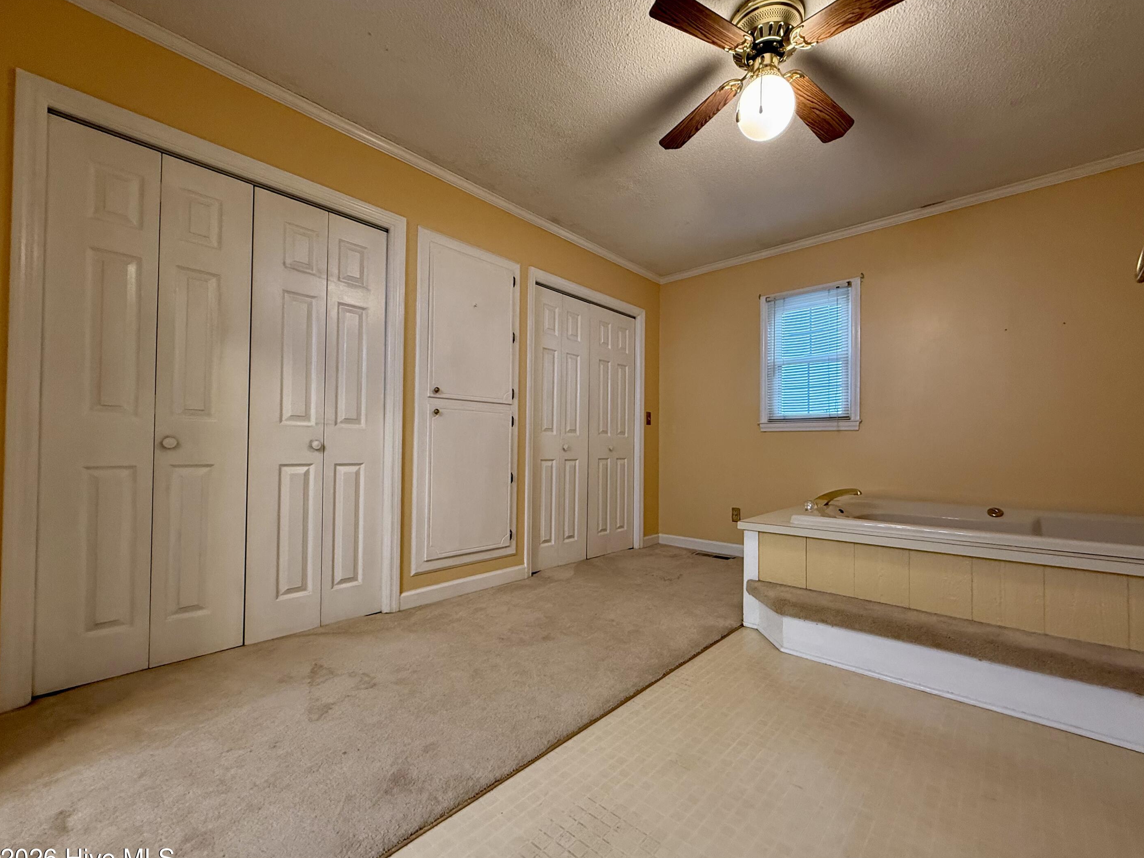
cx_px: 592
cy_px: 441
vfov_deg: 81.7
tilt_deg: -0.2
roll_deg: -1.1
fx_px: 496
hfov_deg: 98.1
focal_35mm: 15
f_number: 2.2
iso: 200
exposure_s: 1/60
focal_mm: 2.22
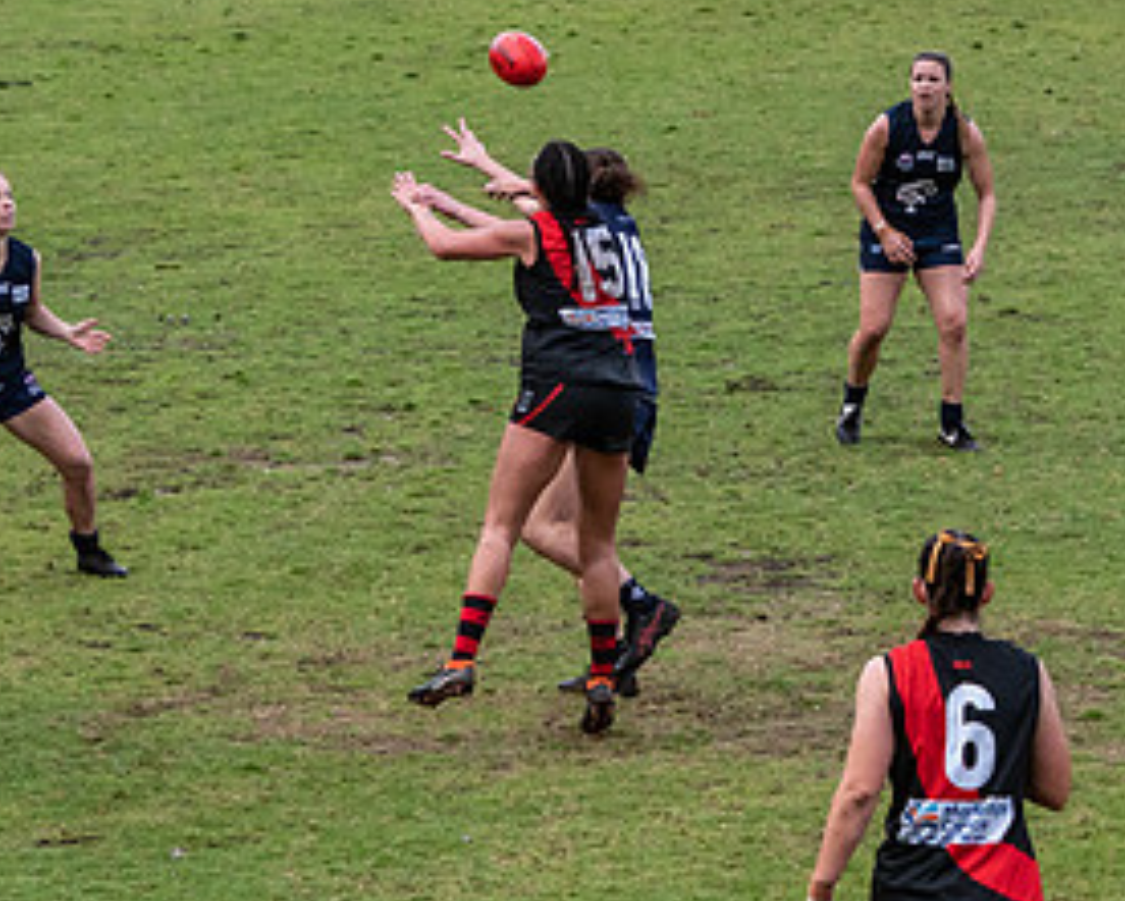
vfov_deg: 6.7
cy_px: 223
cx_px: 584
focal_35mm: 232
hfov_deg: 8.3
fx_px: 7727
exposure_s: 1/1600
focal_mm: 70
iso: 800
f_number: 6.3
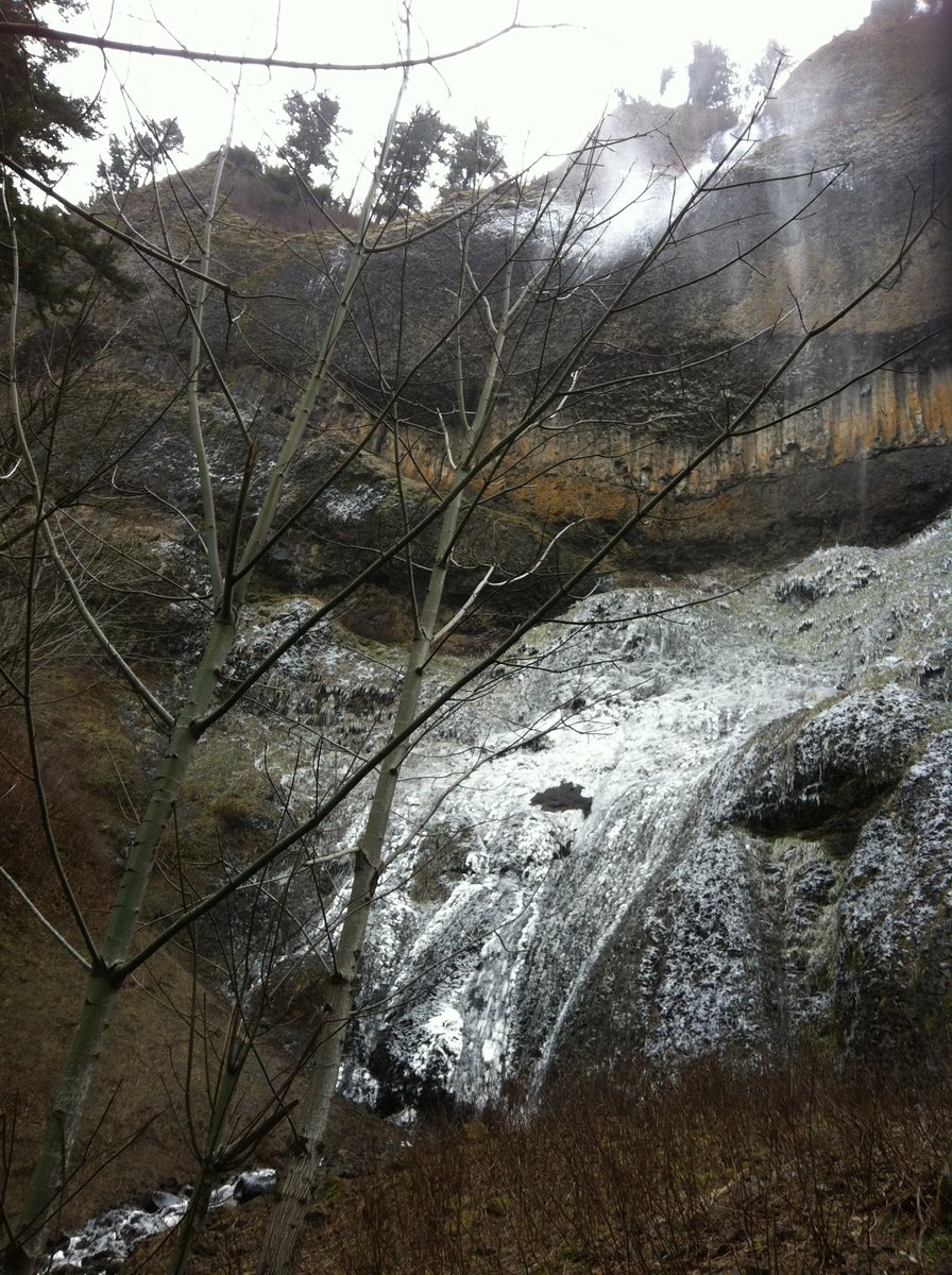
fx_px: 1287
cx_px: 476
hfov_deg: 40.6
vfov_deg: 52.7
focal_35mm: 35
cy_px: 638
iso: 80
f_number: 2.8
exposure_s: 1/138
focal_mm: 3.85
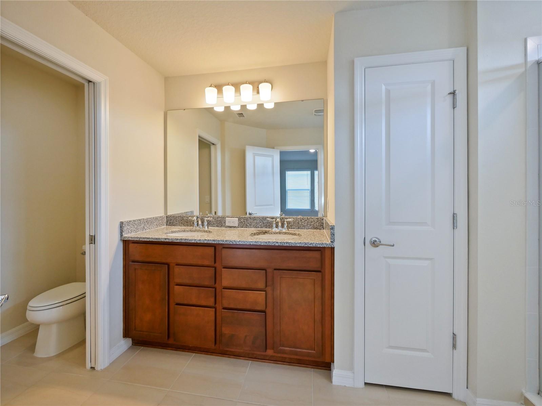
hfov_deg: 102.1
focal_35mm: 14
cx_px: 271
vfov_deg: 85.7
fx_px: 219
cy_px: 203
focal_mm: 7
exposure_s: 1/60
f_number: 4
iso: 400
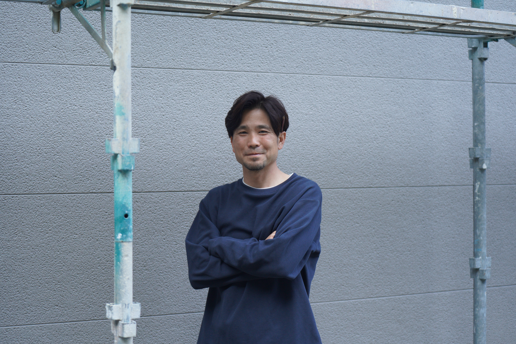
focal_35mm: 70
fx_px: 1003
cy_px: 172
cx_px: 258
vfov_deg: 19.5
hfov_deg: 28.8
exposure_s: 1/320
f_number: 2.8
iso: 800
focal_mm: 70
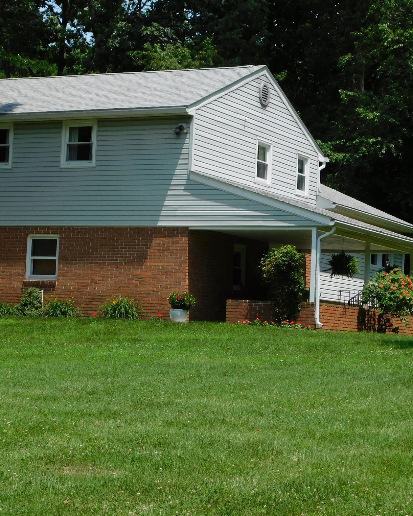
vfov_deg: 20.6
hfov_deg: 16.5
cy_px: 258
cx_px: 165
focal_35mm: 93
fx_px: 1421
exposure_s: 1/800
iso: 125
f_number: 4.3
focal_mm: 12.6
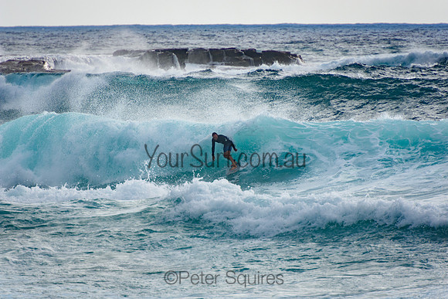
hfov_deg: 3.4
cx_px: 224
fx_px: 7468
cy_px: 150
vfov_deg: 2.3
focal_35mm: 600
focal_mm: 400
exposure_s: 1/2000
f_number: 5.6
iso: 360
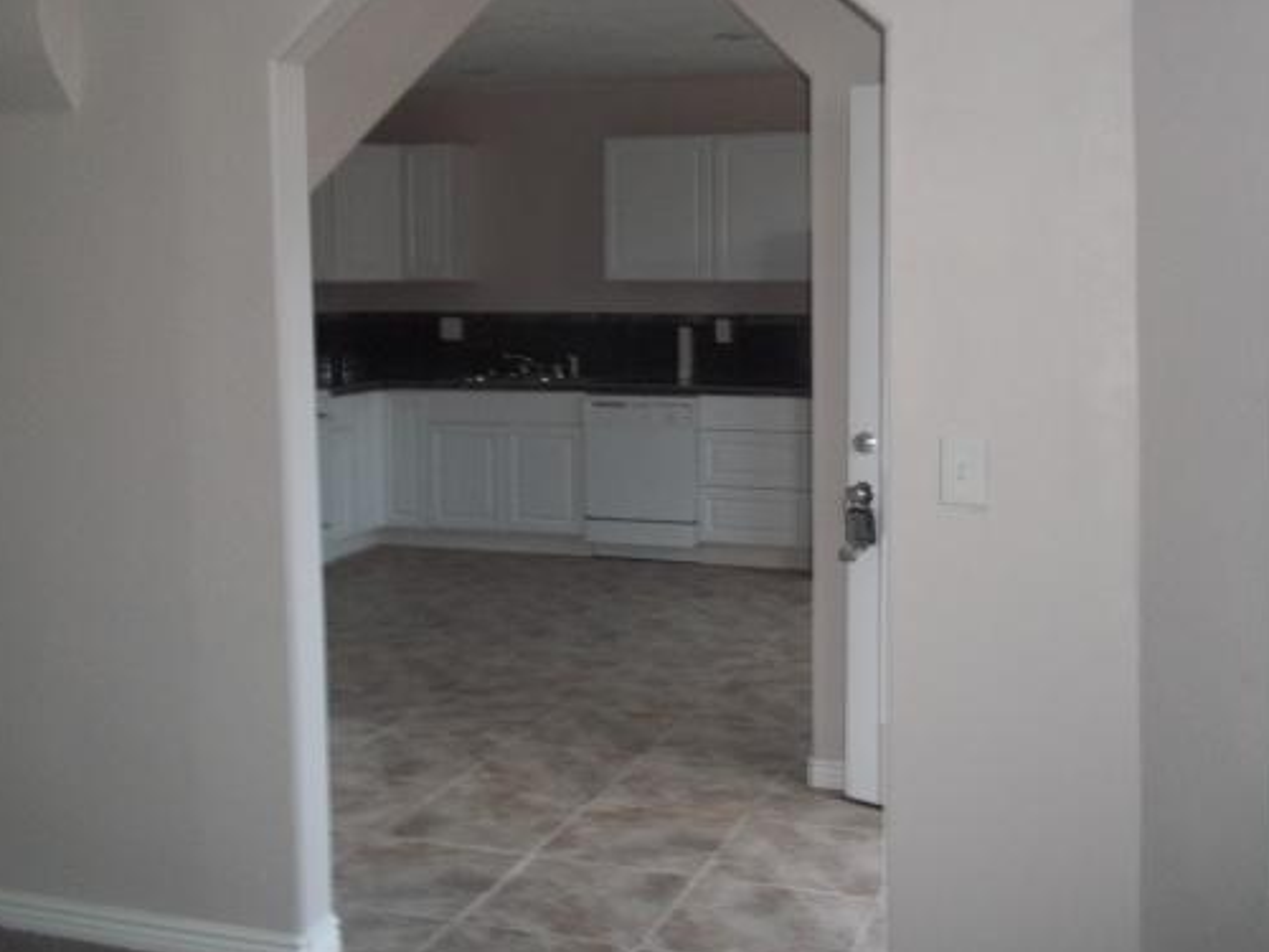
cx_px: 632
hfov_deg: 45.8
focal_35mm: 41
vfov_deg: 35.1
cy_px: 399
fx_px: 1503
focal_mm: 5.7
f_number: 2.9
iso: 160
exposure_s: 1/30
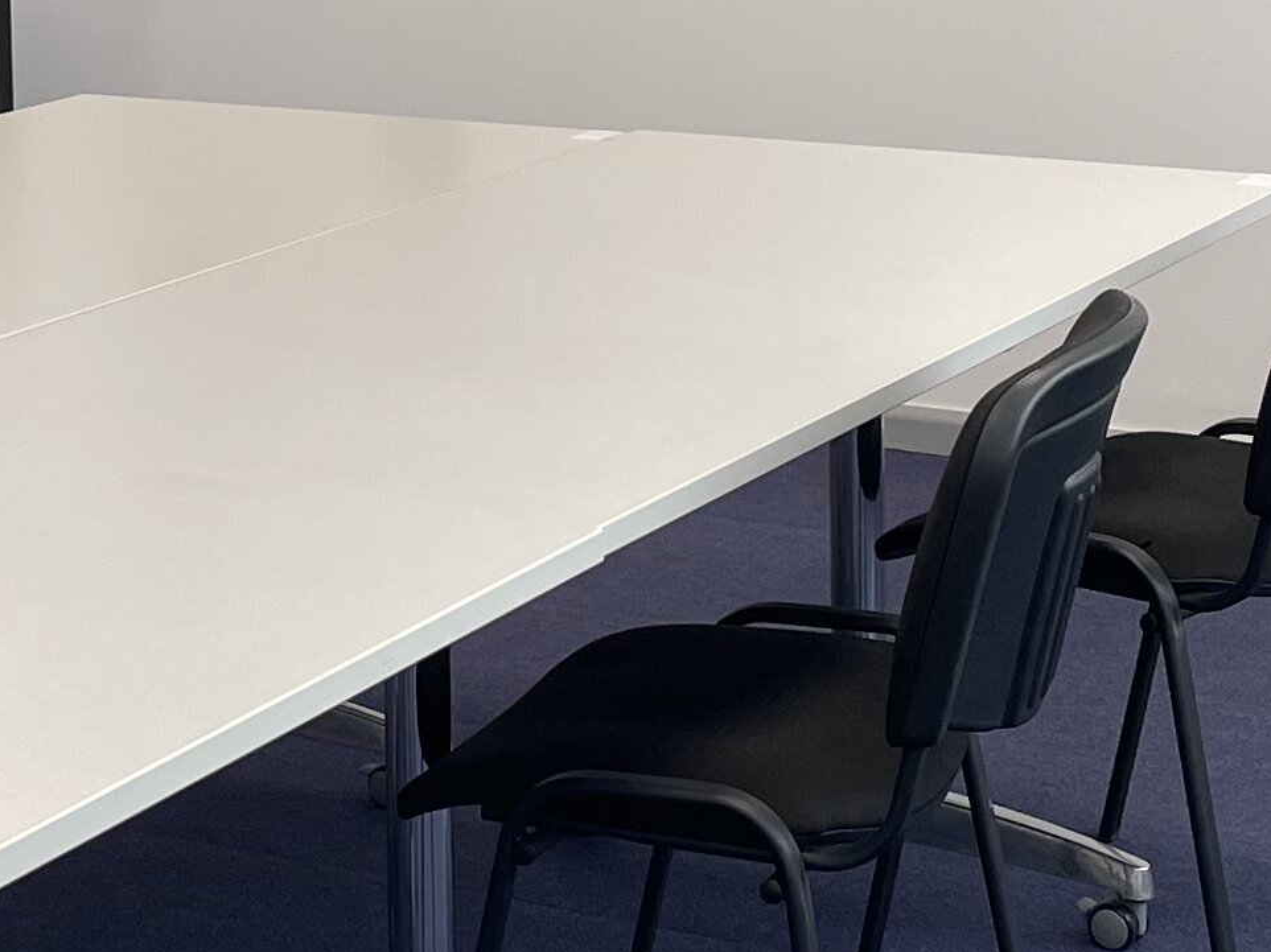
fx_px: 4001
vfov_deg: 13.4
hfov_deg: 18.0
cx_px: 355
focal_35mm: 109
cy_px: -34
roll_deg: +1.4
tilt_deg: -6.1
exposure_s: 1/100
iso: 40
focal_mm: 4.2
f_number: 1.6
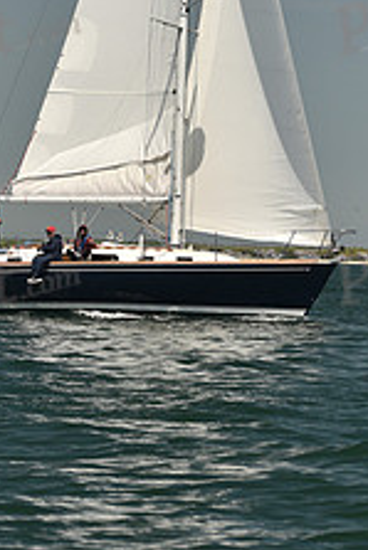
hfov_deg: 5.8
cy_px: -101
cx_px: 209
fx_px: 3659
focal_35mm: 239
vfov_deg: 8.5
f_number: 6.3
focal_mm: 92
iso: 250
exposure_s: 1/800
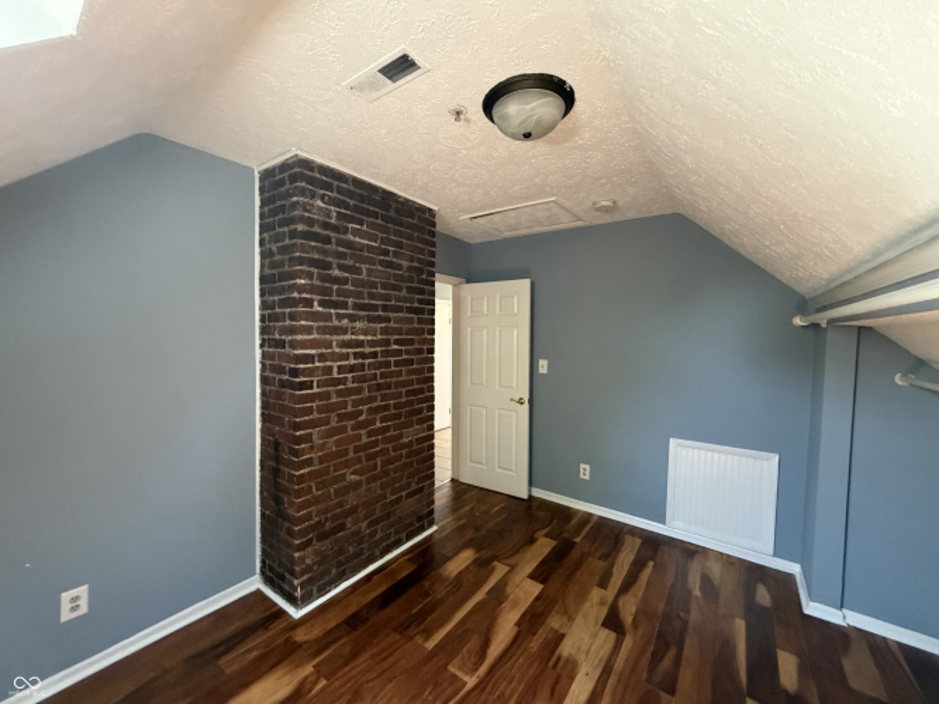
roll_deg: -0.2
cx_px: 470
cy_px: 352
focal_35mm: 14
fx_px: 380
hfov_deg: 102.1
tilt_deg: -3.0
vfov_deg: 85.7
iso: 500
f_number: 2.2
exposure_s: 1/60
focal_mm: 2.22
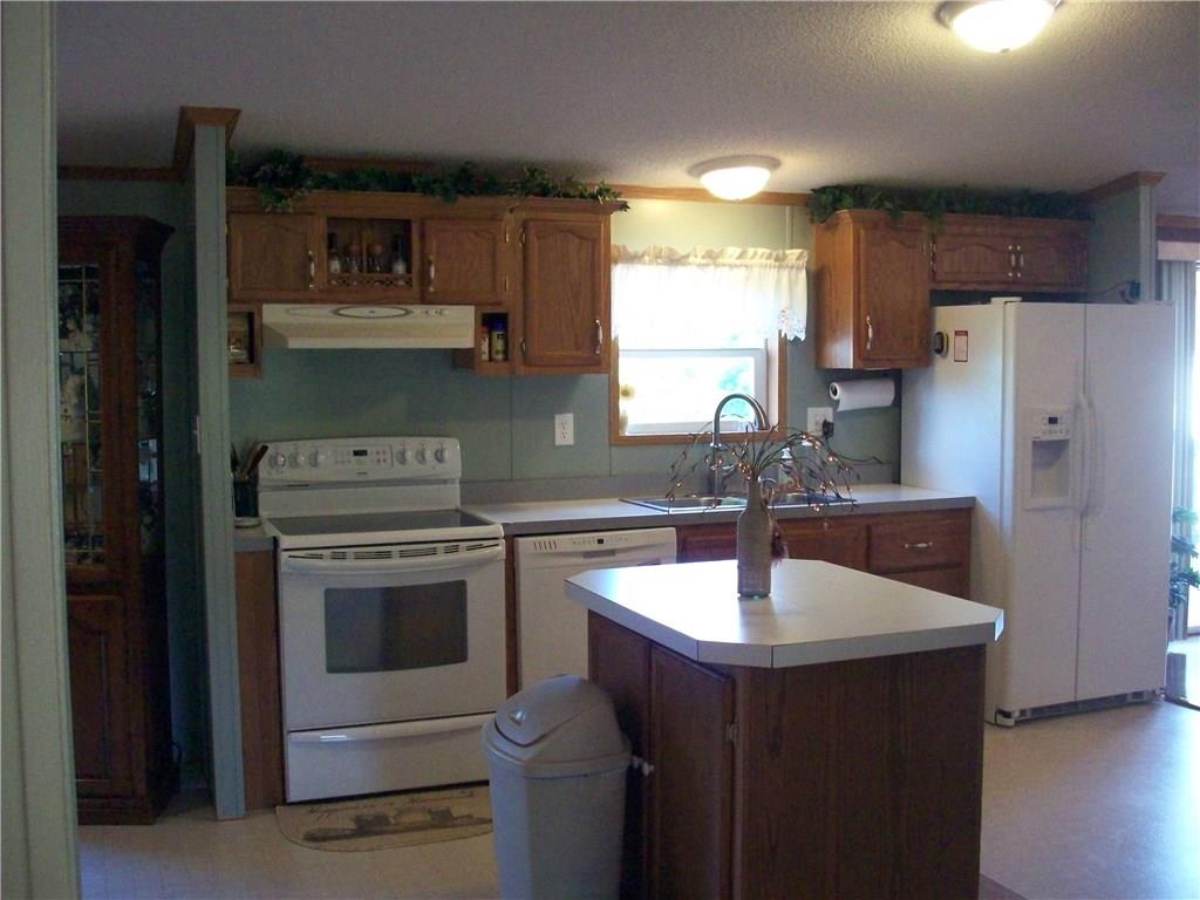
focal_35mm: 37
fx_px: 1283
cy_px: 450
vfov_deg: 38.7
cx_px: 600
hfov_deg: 50.1
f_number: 2.8
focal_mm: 6.2
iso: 278
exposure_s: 1/45
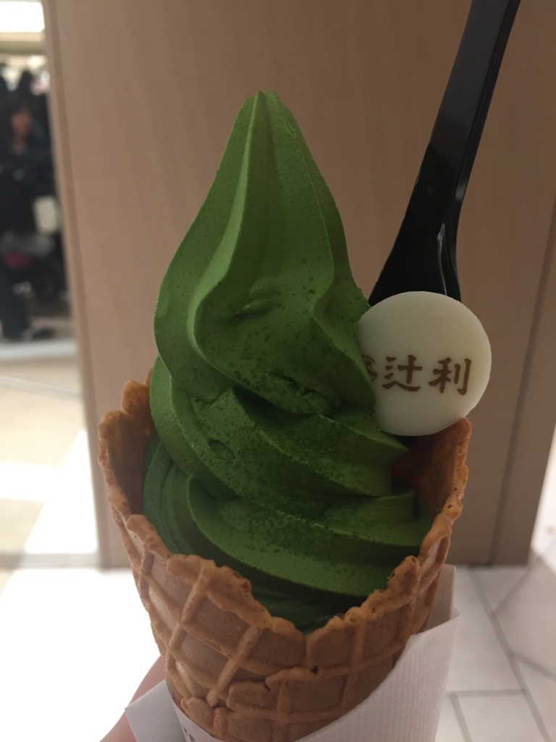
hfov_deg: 48.2
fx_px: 621
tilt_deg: -23.0
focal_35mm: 29
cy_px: 371
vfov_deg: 61.7
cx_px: 278
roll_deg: -1.3
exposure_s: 1/30
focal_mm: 4.15
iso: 100
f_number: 2.2
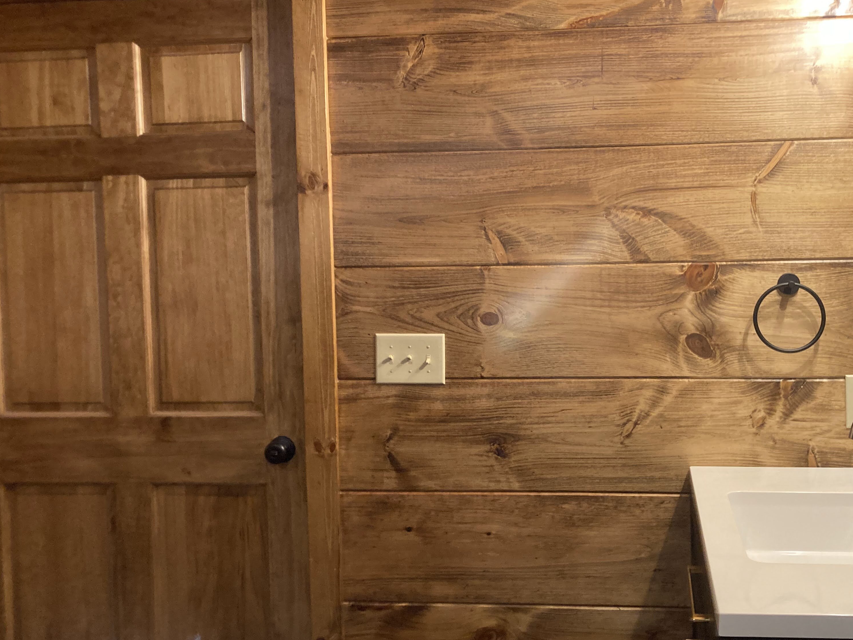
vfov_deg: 37.7
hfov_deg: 48.4
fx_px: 936
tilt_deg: -1.4
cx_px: 546
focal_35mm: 38
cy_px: 299
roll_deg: +1.8
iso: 125
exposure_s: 1/60
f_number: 1.8
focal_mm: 3.99
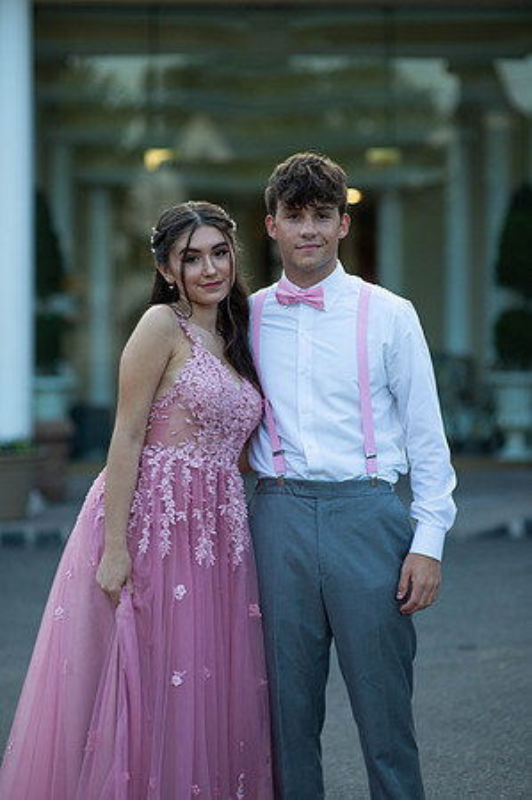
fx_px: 1888
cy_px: 400
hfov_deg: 16.0
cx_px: 266
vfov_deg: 23.9
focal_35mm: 85
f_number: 2
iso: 250
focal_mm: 85
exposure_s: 1/1000
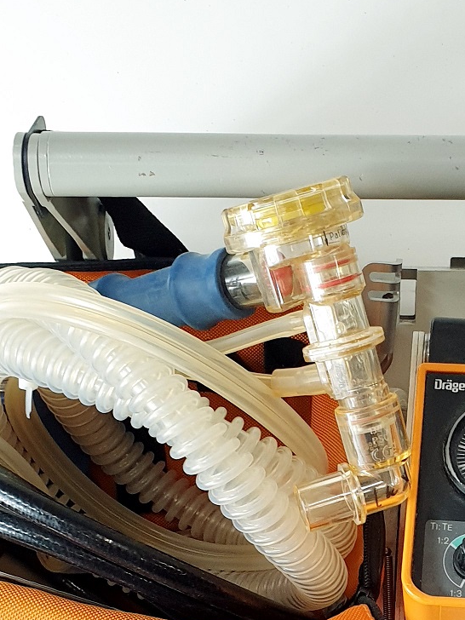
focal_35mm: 72
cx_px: 398
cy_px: 548
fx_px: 1290
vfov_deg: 26.2
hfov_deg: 20.1
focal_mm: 4.3
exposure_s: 1/50
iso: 160
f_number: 2.4
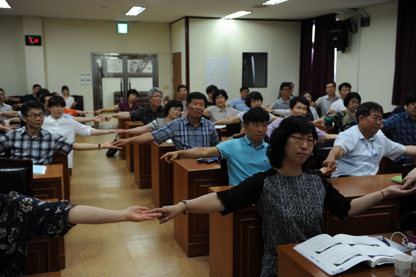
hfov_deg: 48.5
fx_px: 462
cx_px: 208
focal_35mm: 40
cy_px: 138
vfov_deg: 33.4
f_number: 3.5
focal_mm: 40
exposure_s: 1/50
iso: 200
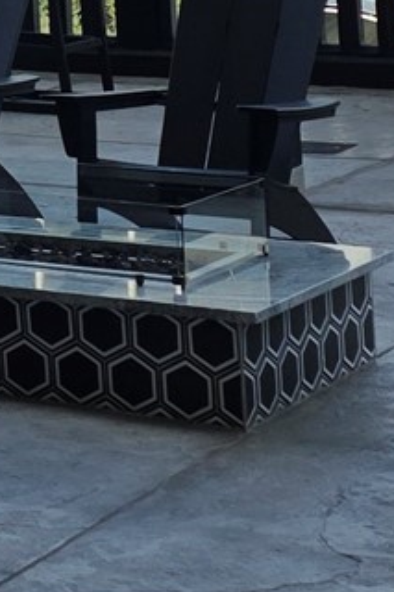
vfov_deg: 12.6
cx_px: -499
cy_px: -337
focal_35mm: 153
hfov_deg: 8.3
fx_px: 2514
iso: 80
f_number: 1.7
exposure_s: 1/4333
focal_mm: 6.3
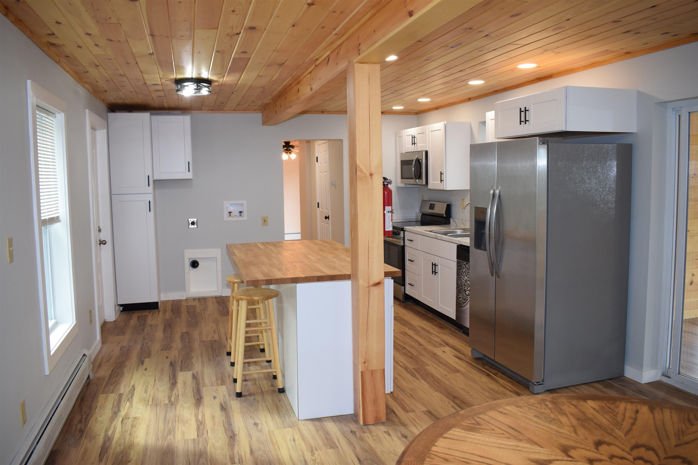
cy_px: 232
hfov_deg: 67.4
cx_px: 349
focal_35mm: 27
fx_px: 523
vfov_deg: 47.9
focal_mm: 18
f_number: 5.6
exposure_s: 1/125
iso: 800
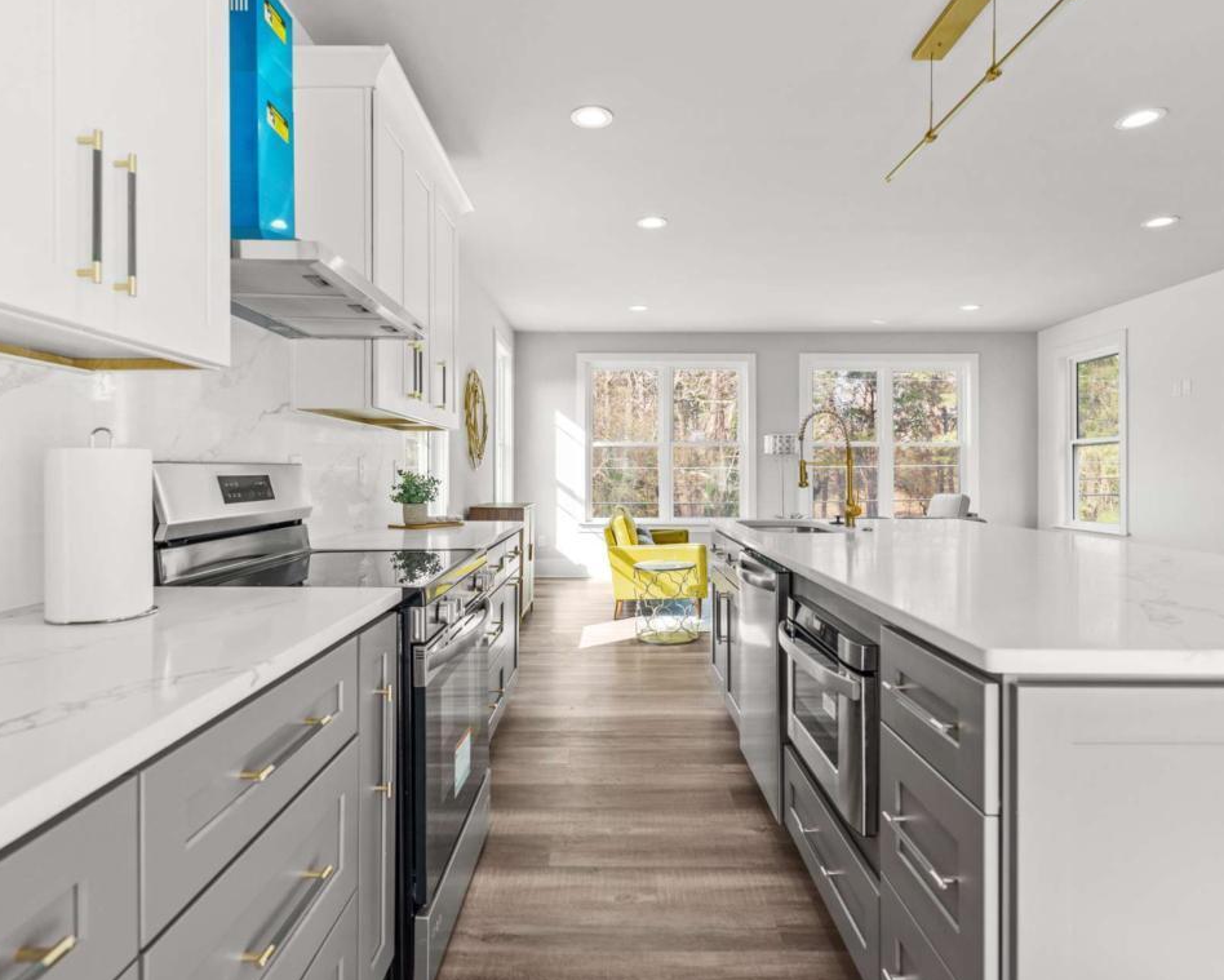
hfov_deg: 81.5
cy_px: 480
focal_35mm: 20
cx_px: 612
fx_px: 710
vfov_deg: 69.2
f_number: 5.6
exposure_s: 1/50
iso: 1250
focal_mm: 16.5
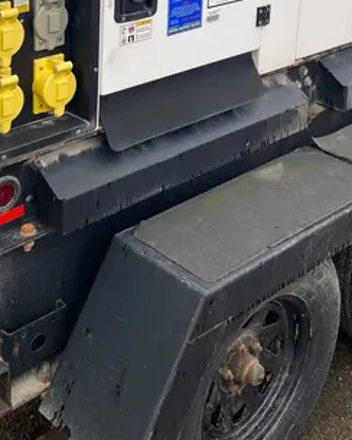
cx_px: 173
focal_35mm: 61
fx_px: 794
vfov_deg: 28.8
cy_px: -9
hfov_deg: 25.0
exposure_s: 1/283
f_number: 1.8
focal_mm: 4.25
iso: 32
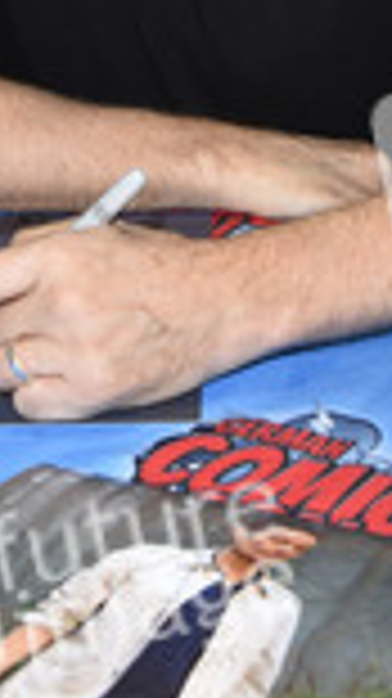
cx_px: 194
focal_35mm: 81
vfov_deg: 24.3
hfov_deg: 14.9
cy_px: -86
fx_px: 1499
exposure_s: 1/160
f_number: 4.5
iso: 400
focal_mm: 30
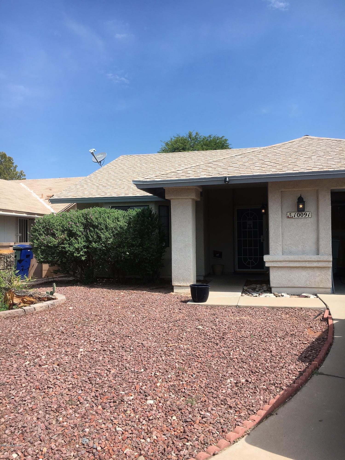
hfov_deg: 48.2
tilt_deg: +2.4
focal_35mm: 29
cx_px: 172
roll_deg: +0.4
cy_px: 230
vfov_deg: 61.7
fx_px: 385
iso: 25
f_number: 2.2
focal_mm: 4.15
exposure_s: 1/1709
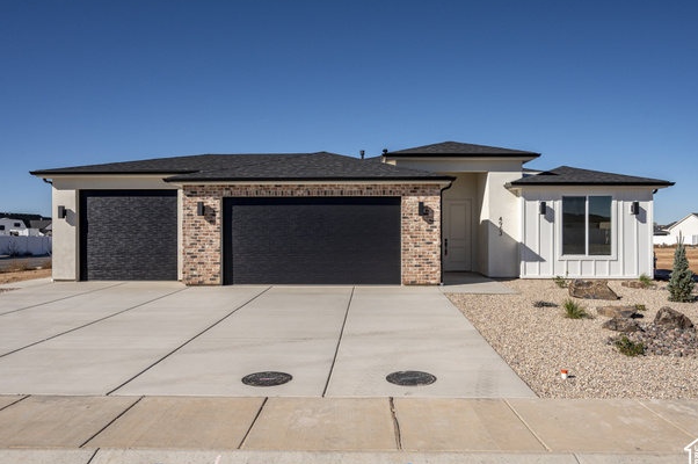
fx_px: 484
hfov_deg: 71.5
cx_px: 362
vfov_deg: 51.2
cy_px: 231
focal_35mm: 25
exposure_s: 1/1250
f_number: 10
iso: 320
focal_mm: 23.5
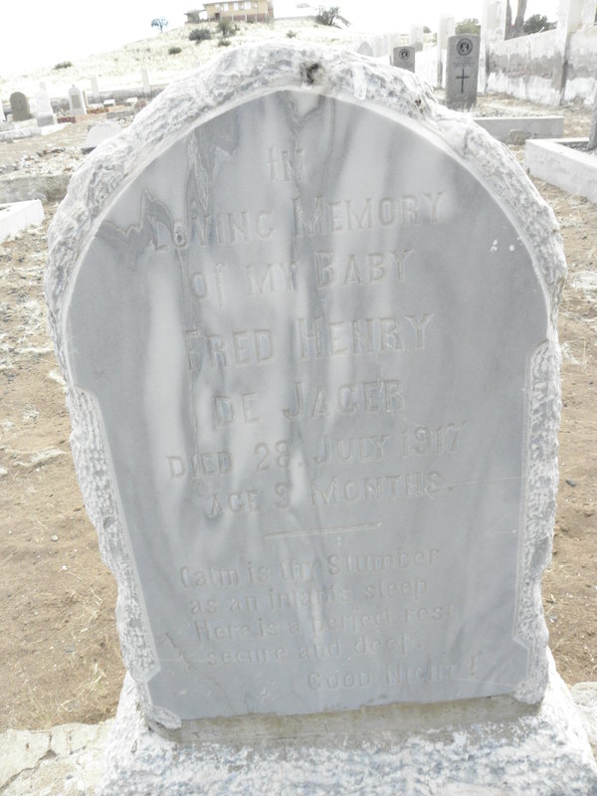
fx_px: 598
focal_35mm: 26
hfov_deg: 53.1
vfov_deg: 67.3
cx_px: 298
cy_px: 398
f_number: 6.3
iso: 200
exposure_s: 1/80
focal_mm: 4.6
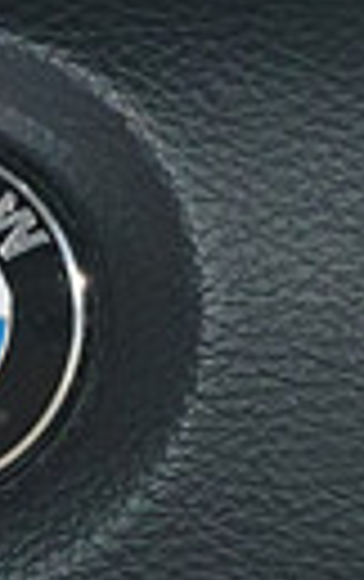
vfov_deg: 20.1
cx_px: -110
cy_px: 117
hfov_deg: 12.5
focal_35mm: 102
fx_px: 1614
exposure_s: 1/50
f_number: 2.4
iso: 500
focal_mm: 4.32
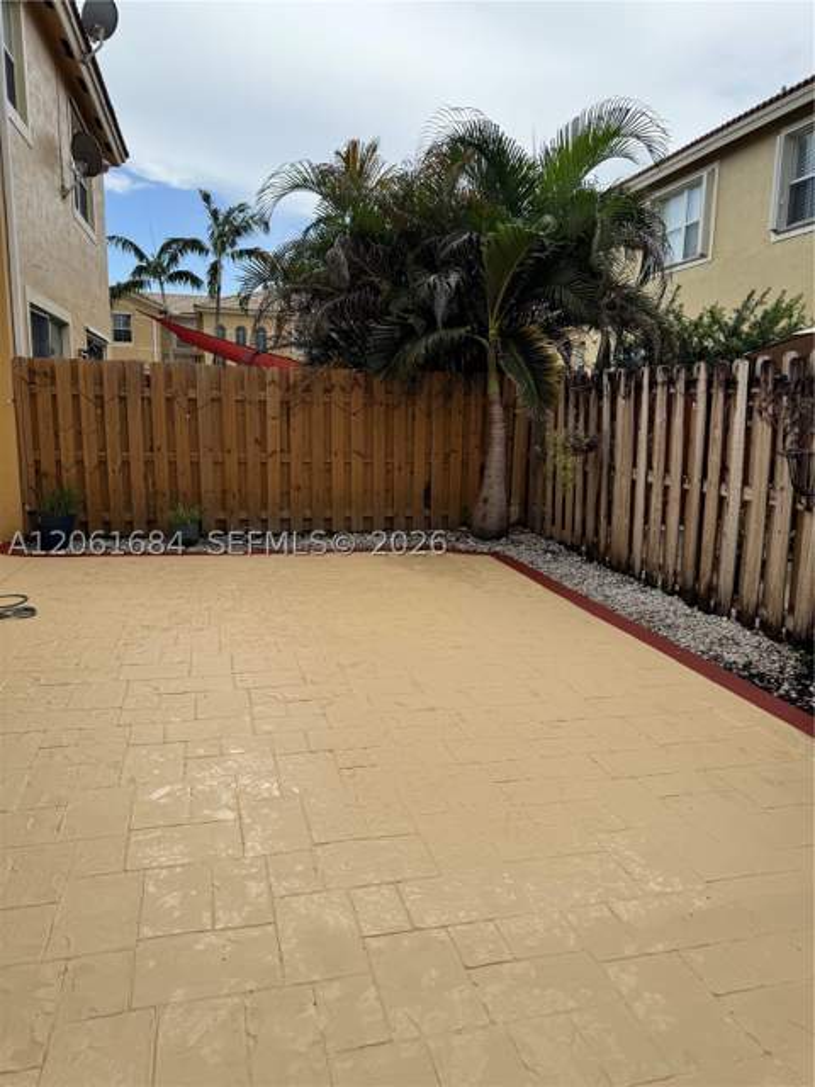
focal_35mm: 24
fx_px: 753
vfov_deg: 71.6
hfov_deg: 56.8
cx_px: 408
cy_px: 544
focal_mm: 6.76
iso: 80
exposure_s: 1/2710
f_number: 1.78
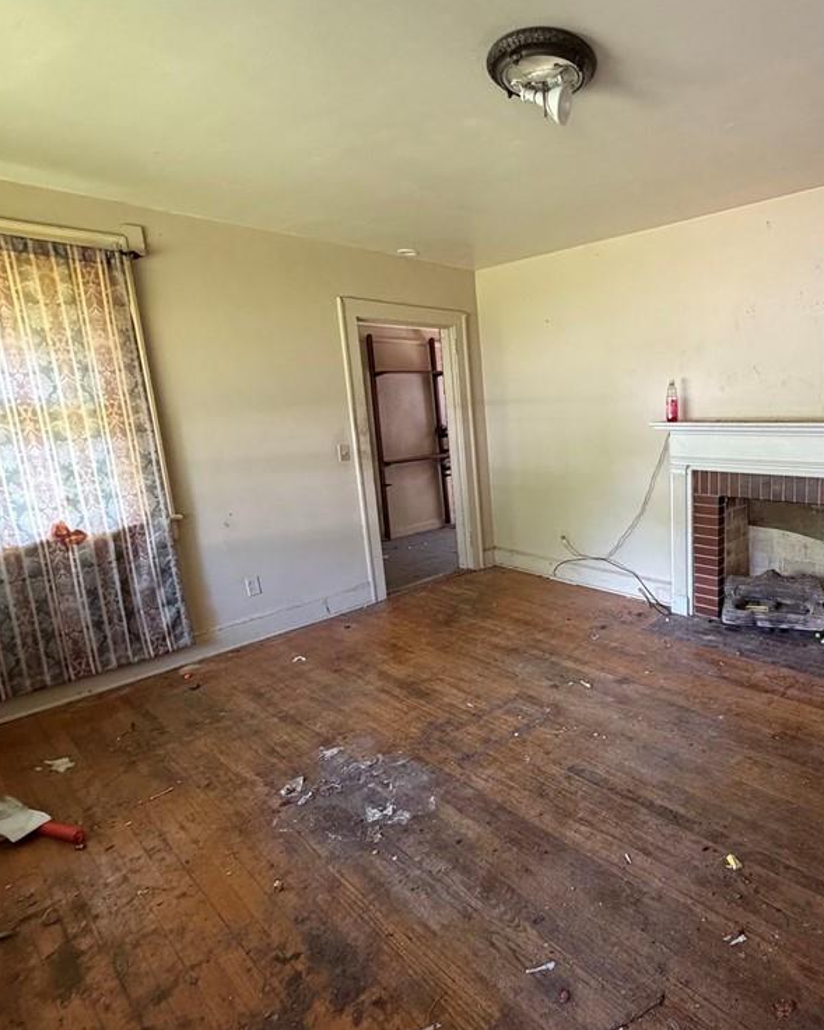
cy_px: 507
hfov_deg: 66.8
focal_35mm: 19
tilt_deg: -9.5
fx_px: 579
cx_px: 610
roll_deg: +2.4
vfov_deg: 83.3
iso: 320
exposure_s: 1/60
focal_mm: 2.22
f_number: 2.2
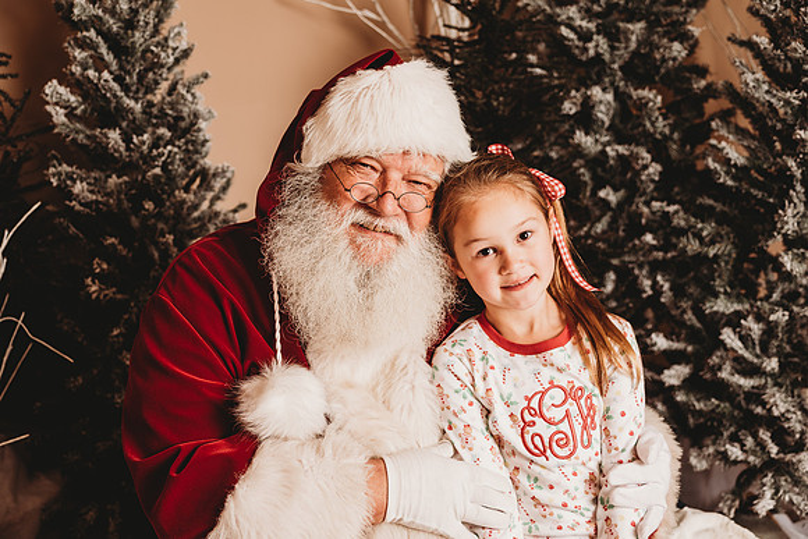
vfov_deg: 29.3
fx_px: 1033
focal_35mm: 46
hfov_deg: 42.7
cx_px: 404
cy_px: 270
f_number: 4
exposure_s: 1/160
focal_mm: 46
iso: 100
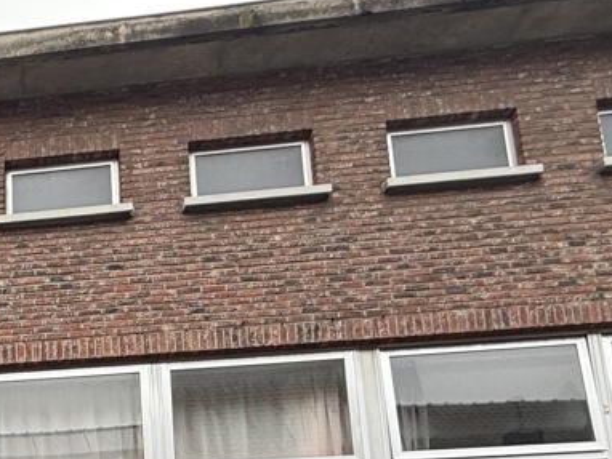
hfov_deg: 32.3
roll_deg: -0.3
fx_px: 885
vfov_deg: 24.0
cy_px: 656
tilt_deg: +12.8
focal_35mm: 50
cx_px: -105
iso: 50
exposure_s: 1/119
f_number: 2.2
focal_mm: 2.22
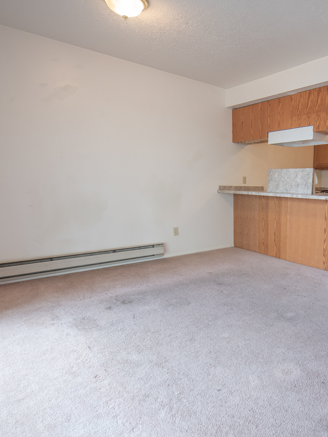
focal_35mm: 23
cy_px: 249
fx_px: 291
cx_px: 276
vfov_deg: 73.6
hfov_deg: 53.7
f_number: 3.5
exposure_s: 1/80
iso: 1000
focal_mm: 14
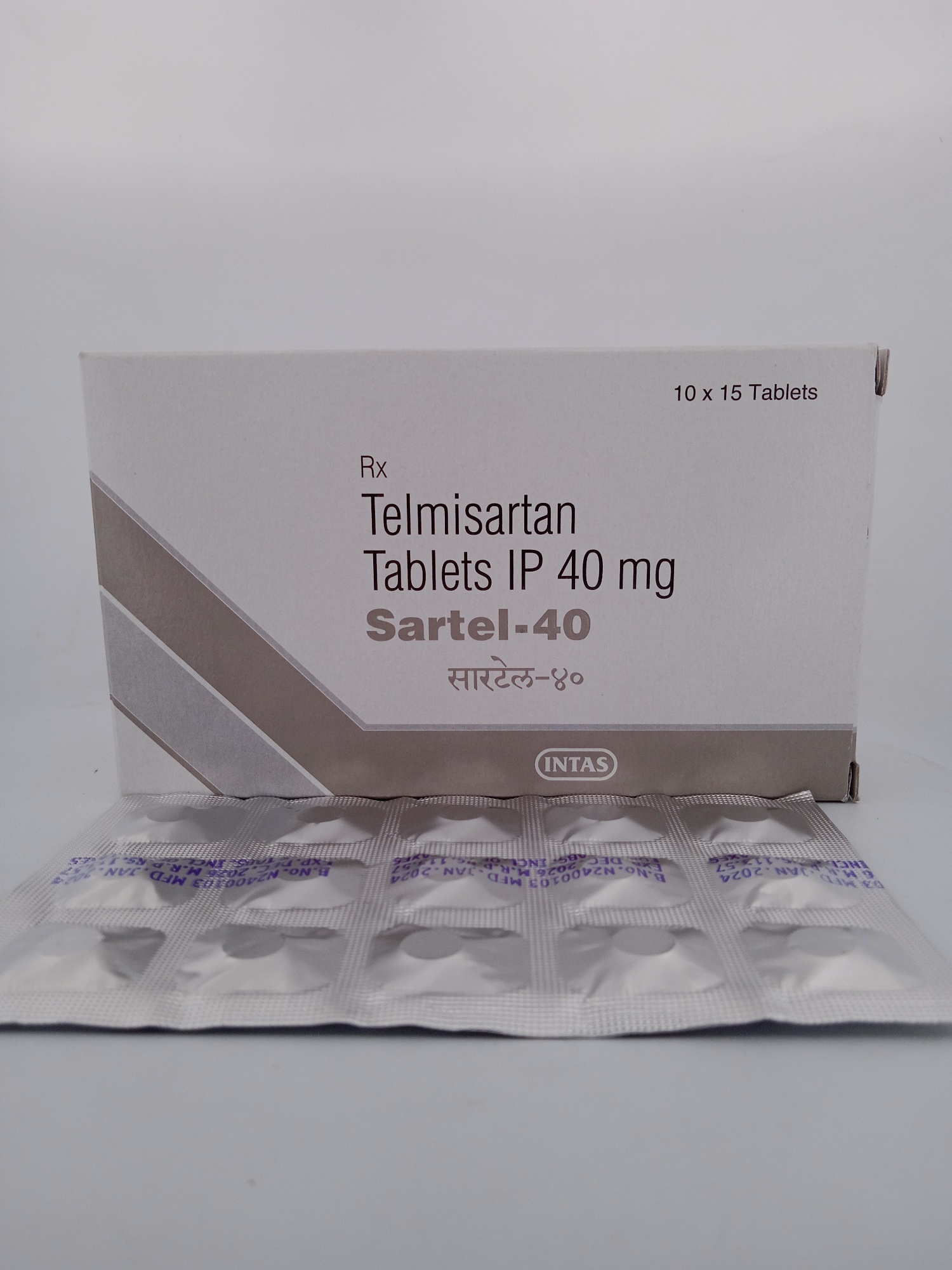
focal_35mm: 28
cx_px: 476
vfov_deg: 63.4
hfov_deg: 49.7
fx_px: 1027
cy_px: 635
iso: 100
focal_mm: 3.43
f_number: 2.2
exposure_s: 1/199
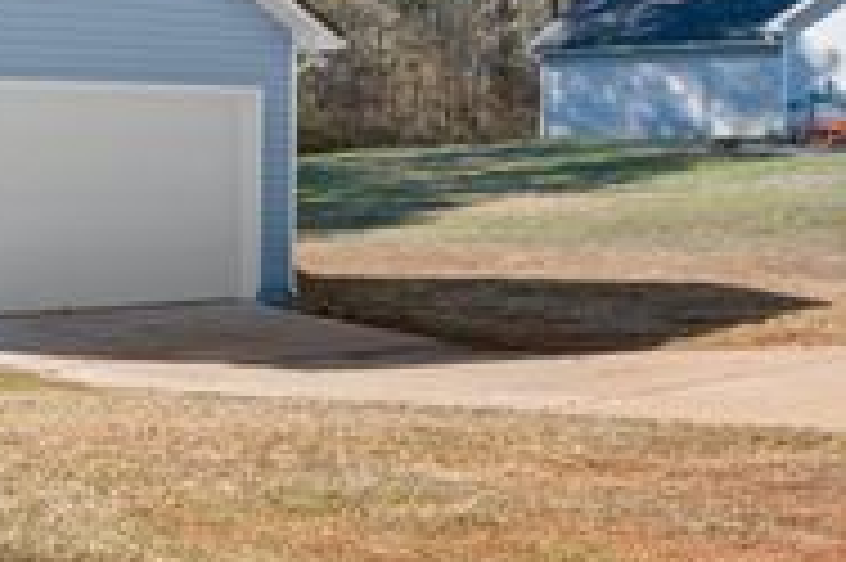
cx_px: -274
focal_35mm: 64
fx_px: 1503
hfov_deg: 26.4
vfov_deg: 20.9
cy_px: 106
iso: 640
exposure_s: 1/160
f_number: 10
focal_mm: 24
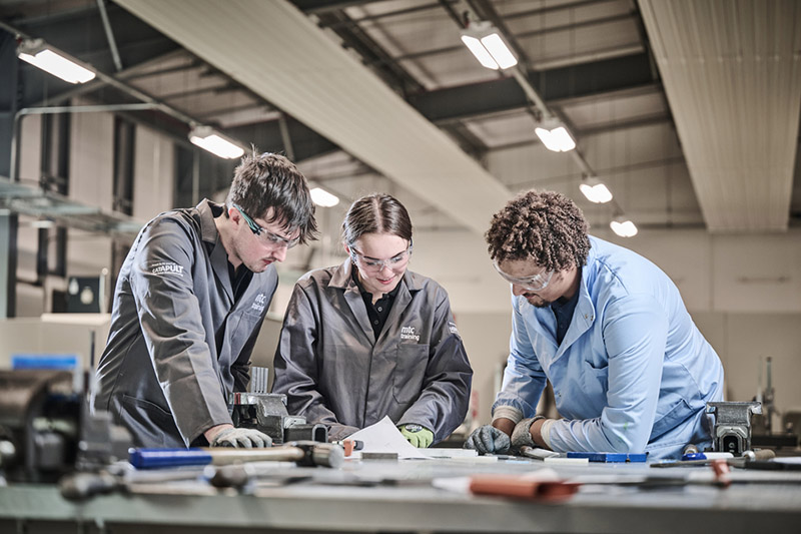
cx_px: 400
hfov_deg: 28.8
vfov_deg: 19.4
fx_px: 1557
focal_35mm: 70
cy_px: 267
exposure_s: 1/200
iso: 400
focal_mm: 70
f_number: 2.8
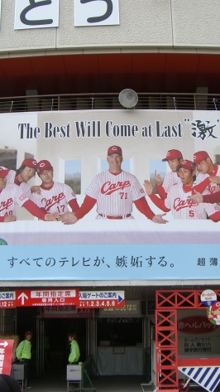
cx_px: 130
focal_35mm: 56
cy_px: 195
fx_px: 581
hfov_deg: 21.4
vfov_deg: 37.2
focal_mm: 6.2
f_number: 4.3
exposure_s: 1/320
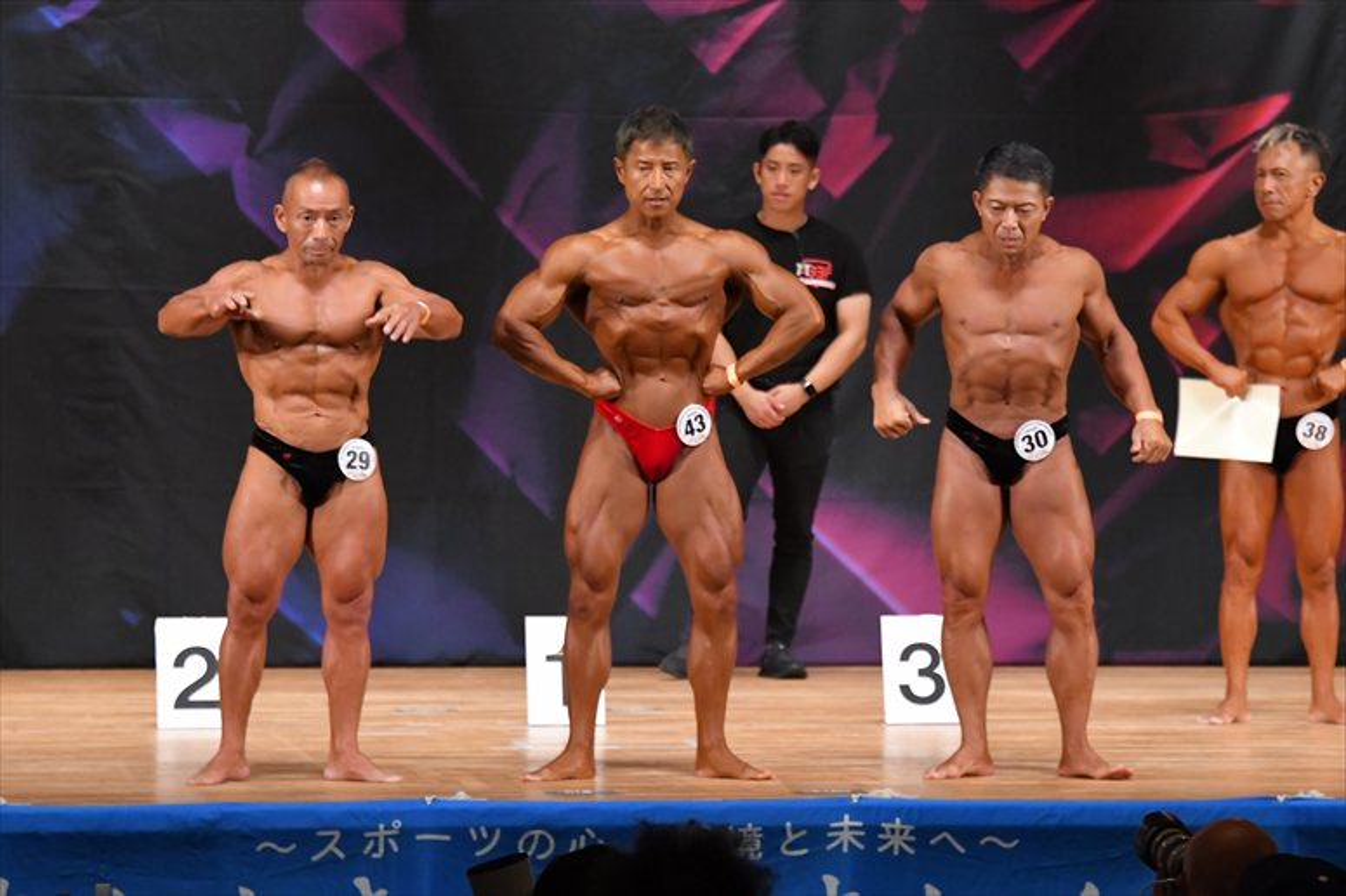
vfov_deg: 6.1
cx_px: 673
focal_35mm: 225
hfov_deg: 9.2
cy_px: 448
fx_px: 8409
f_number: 5.6
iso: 5600
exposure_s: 1/400
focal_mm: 150
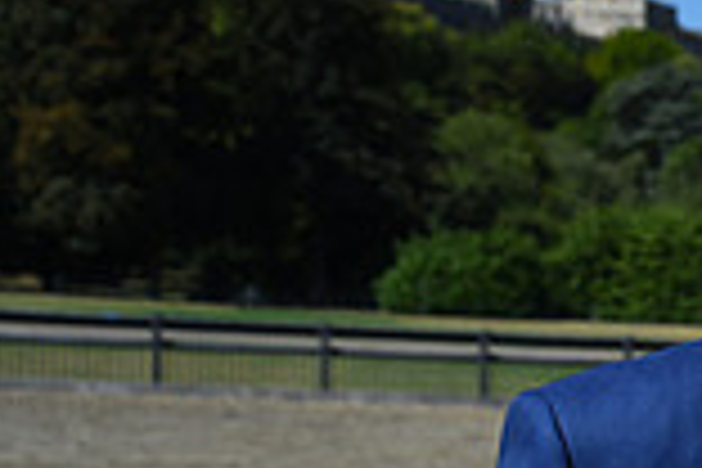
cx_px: 1197
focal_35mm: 130
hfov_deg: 14.2
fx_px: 2535
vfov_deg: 10.4
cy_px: 554
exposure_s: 1/1250
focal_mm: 35
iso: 125
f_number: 5.6
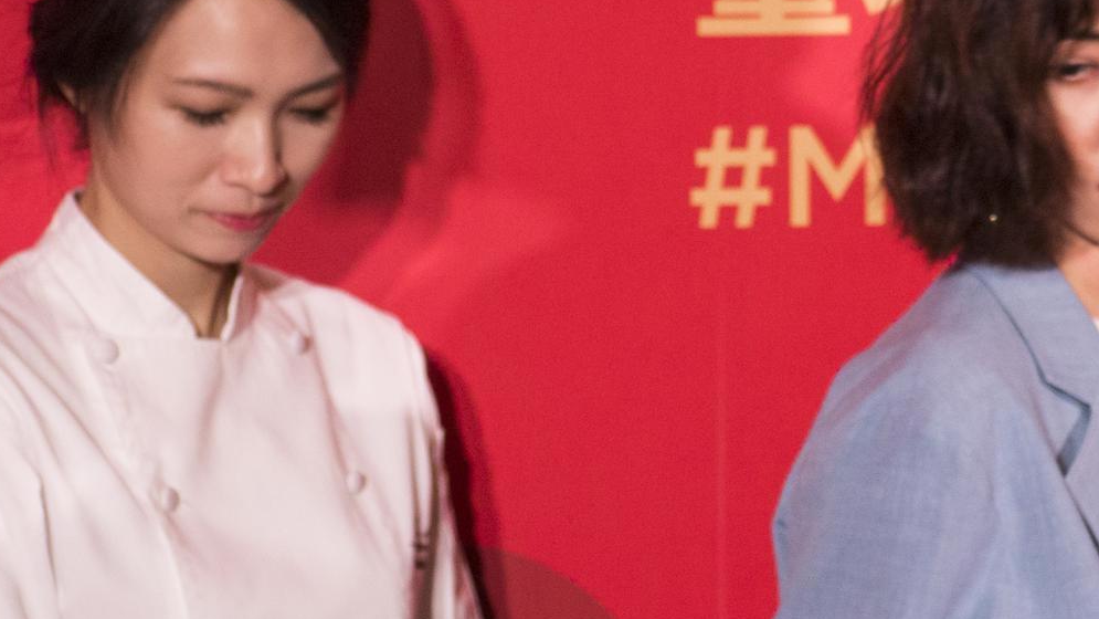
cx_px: 1003
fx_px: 9443
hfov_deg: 6.6
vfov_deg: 3.7
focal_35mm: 324
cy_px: 91
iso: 1250
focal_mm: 74
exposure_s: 1/160
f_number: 4.7
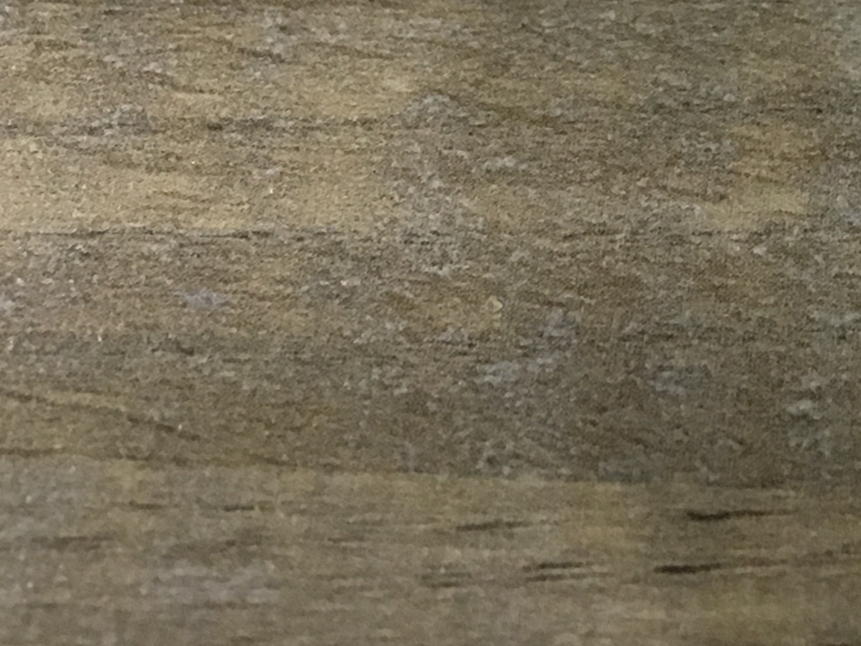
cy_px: -500
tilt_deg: -35.0
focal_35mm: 105
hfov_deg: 17.7
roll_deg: -5.1
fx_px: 2611
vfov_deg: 12.8
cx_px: 1067
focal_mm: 4.15
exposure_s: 1/33
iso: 200
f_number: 2.2
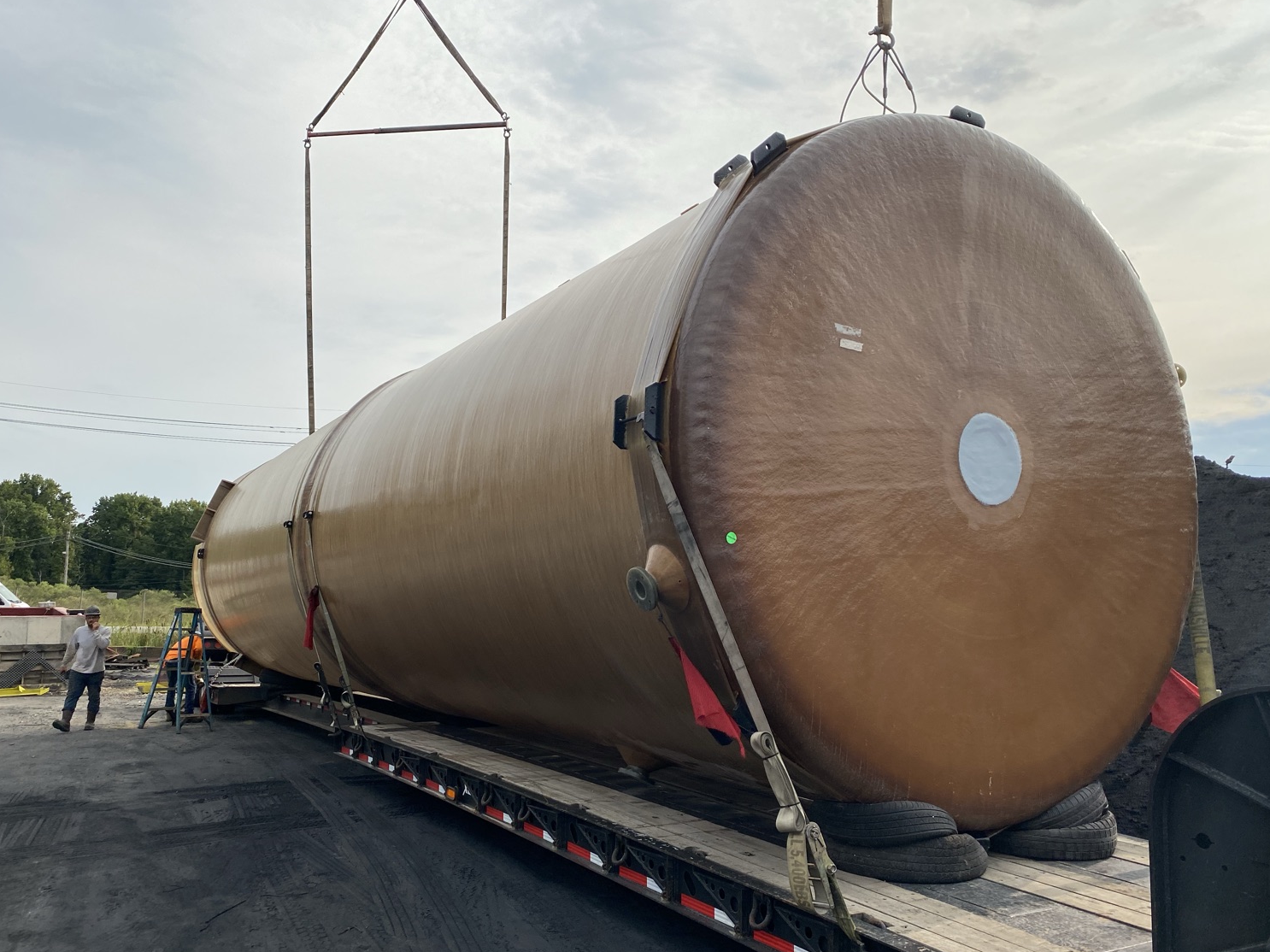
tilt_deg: +7.1
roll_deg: -1.3
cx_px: 625
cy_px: 490
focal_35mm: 28
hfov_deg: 63.4
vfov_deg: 49.7
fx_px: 1027
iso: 32
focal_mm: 4.25
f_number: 1.8
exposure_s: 1/2755
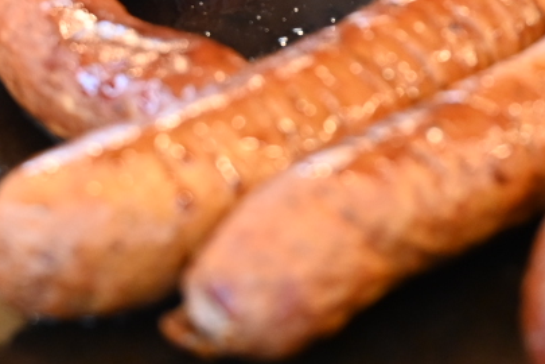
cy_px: -213
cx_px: 424
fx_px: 2785
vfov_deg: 7.3
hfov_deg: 11.1
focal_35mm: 184
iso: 2800
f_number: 4
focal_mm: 46
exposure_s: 1/250
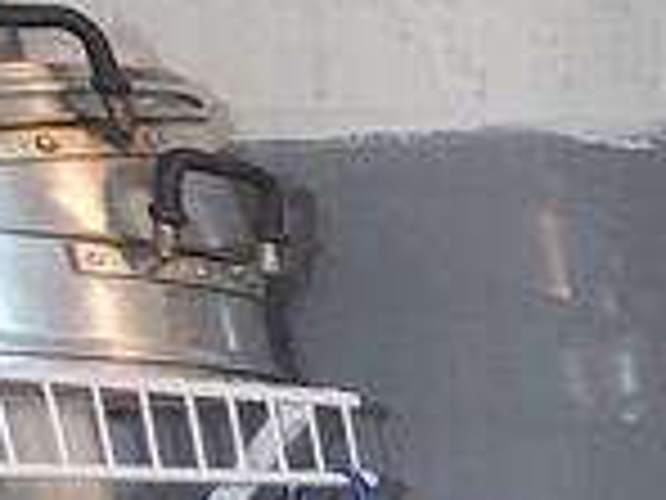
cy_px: 1135
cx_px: 1771
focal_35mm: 94
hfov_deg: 13.0
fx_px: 1809
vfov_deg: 12.8
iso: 250
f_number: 2.2
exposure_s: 1/50
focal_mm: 1.74
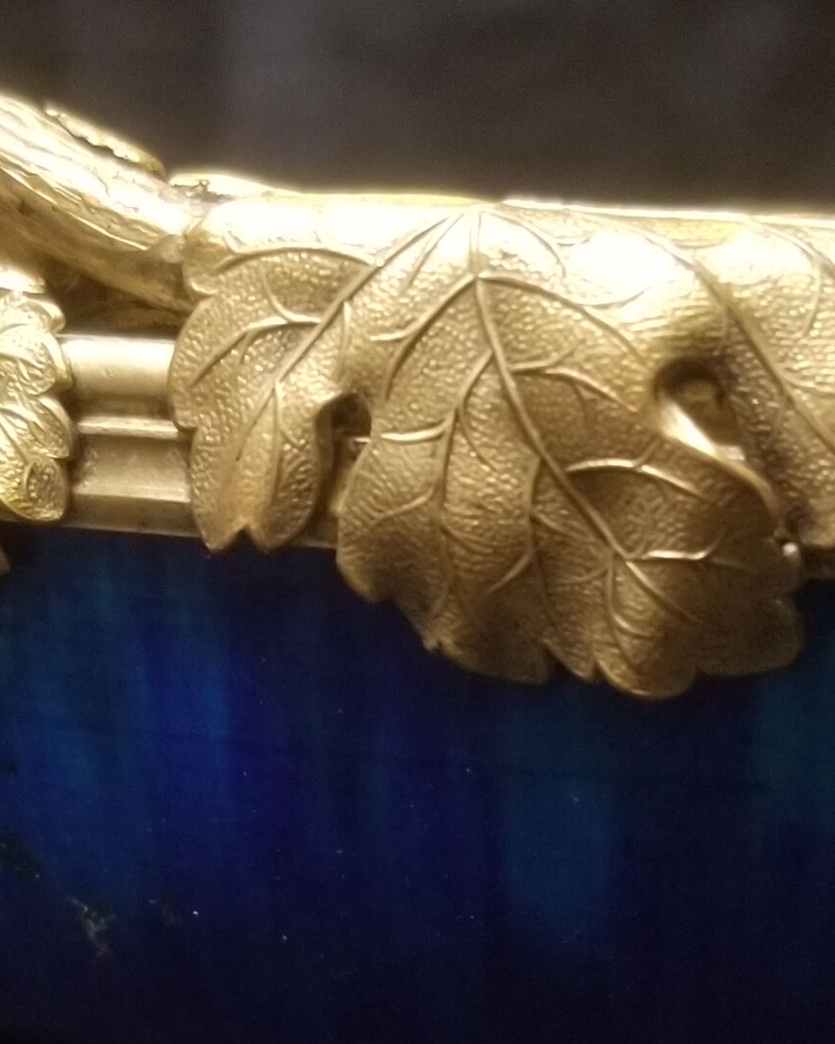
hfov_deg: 22.4
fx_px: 2101
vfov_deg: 27.5
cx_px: 322
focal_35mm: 68
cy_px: 776
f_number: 1.7
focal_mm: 4.25
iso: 500
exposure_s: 1/10
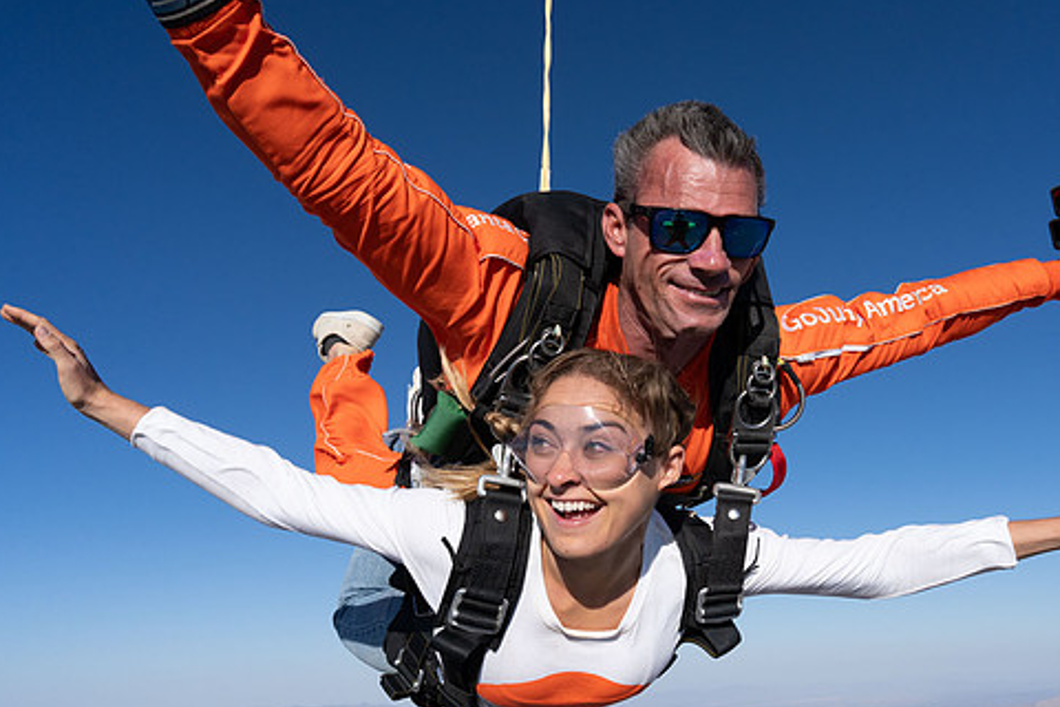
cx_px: 610
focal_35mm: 29
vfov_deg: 45.0
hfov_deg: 63.3
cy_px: 350
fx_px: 854
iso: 800
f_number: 11
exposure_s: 1/2000
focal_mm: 24
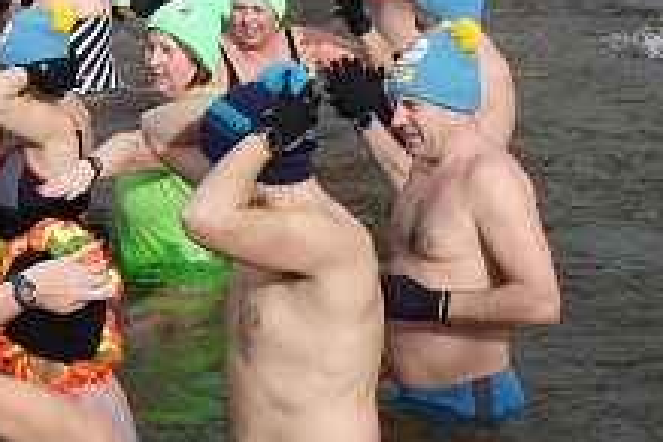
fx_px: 3296
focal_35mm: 179
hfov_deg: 11.5
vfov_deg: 7.6
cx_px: 451
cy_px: 17
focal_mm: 17.83
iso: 125
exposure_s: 1/800
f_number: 4
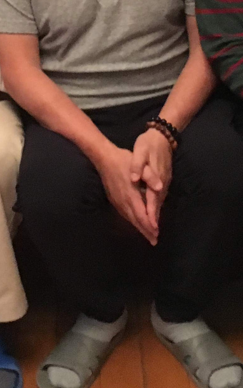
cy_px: -76
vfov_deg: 19.6
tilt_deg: -16.4
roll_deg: +2.8
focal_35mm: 100
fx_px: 1059
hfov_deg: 13.0
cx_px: 52
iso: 400
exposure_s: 1/17
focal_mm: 4.15
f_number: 2.2
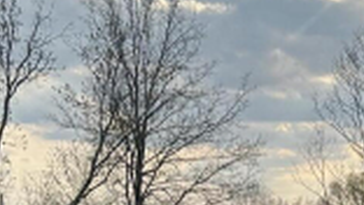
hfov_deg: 19.0
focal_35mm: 112
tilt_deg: -8.8
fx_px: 1082
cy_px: 407
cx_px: 271
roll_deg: +0.4
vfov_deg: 10.1
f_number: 1.78
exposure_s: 1/2591
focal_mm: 6.86
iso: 80
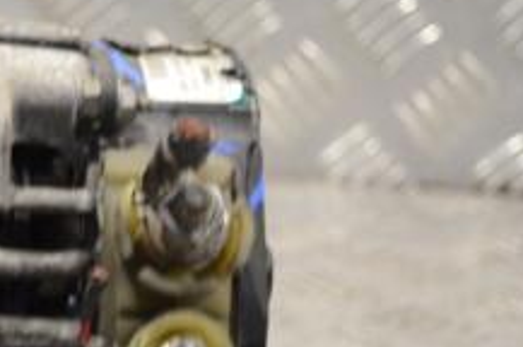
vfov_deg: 10.2
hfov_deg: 14.9
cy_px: 292
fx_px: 1929
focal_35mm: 133
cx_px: -111
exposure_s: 1/30
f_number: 4.8
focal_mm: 32
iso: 200
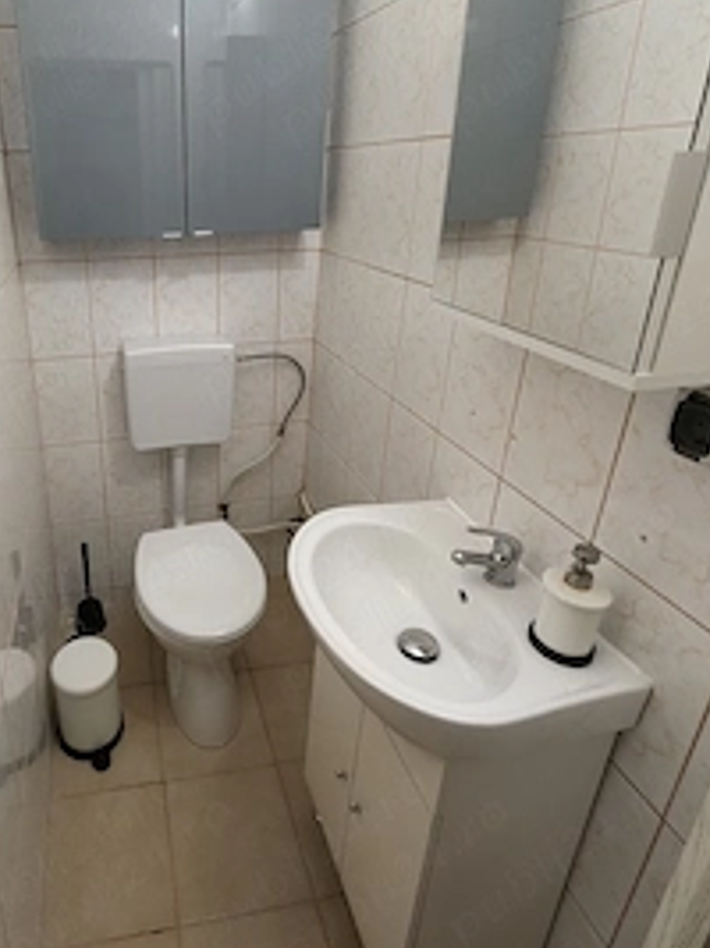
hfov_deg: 60.4
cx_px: 188
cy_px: 373
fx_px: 575
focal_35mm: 21
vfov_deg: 78.0
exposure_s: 1/50
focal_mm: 1.85
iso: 58
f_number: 2.2
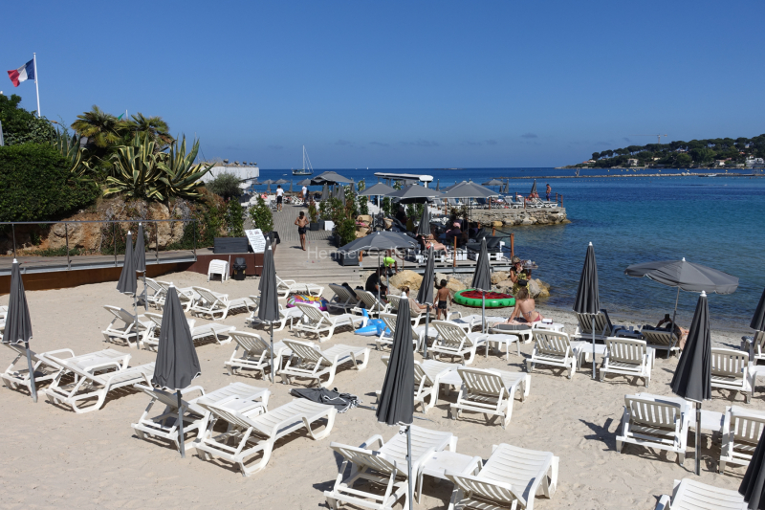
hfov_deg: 63.7
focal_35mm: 29
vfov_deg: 44.9
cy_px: 255
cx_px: 382
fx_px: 616
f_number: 7.1
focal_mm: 10.6
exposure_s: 1/400
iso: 80
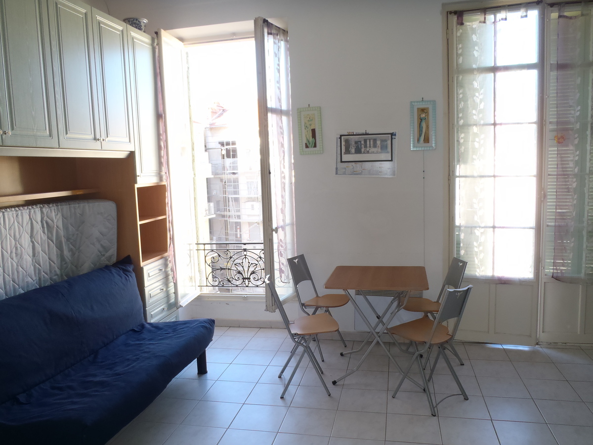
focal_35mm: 28
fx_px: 480
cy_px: 222
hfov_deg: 63.4
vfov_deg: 49.7
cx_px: 296
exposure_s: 1/30
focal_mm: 5
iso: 100
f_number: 3.9
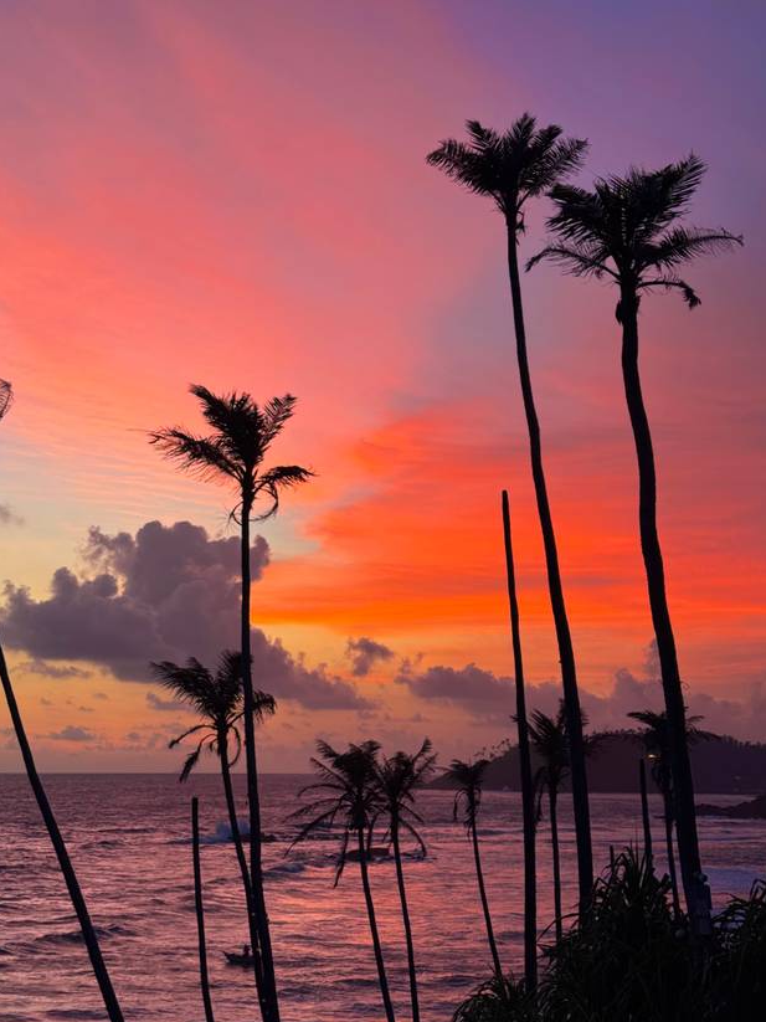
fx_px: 1653
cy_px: 436
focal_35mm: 56
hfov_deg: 26.1
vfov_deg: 34.3
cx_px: 423
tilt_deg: +11.0
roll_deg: -3.1
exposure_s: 1/50
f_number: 1.78
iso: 50
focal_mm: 6.76
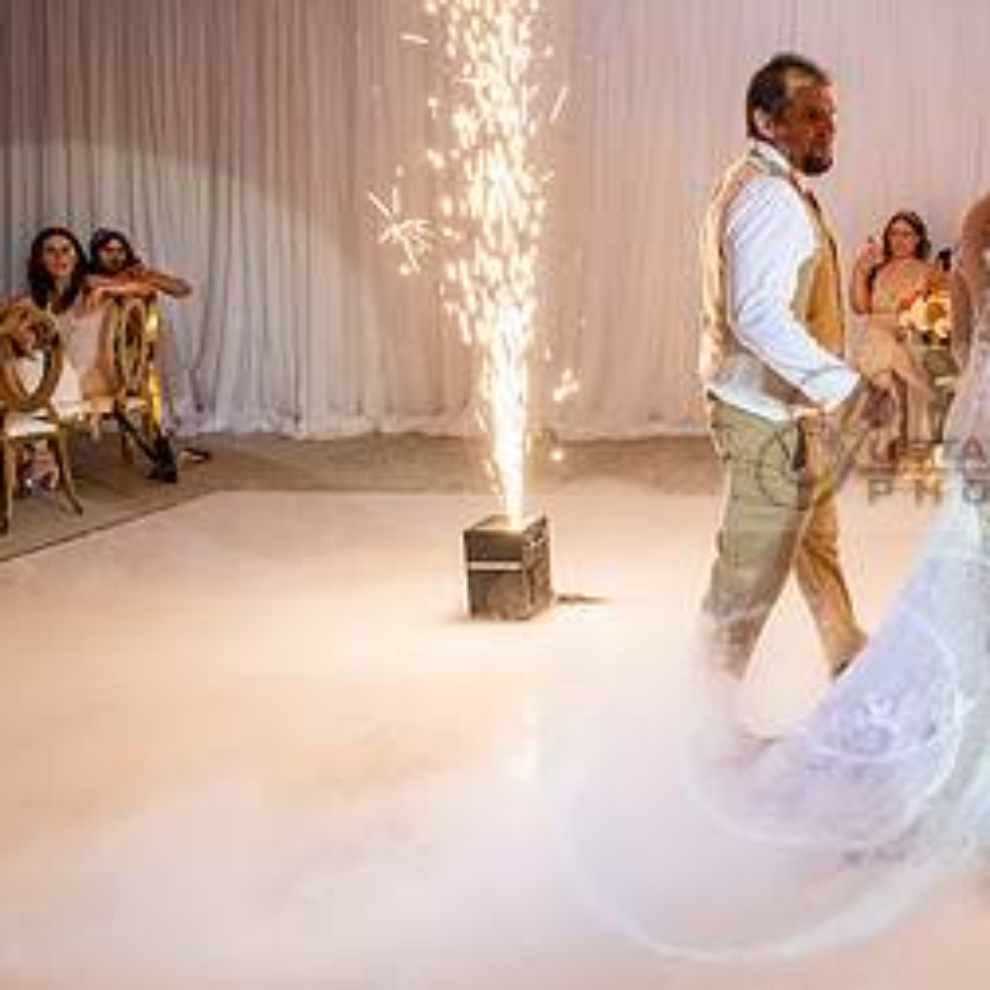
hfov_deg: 32.2
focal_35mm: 47
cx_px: 1065
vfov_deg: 36.0
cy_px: 438
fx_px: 1521
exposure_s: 1/125
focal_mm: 24
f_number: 8
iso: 1000
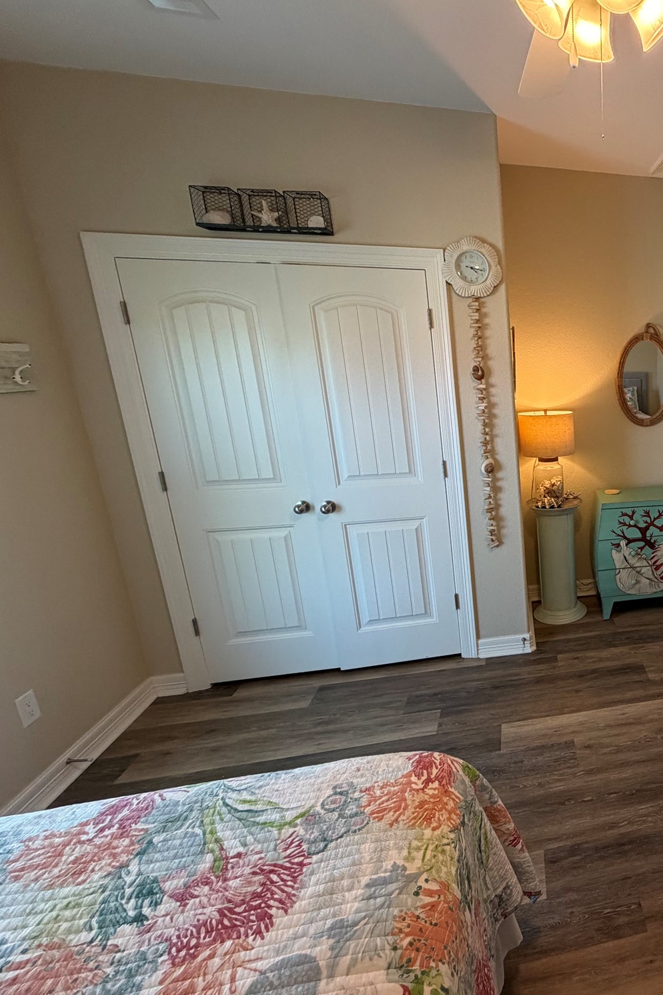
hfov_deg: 50.6
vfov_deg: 84.0
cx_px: 657
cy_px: 493
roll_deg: -0.1
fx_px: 552
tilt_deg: -15.1
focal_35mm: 20
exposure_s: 1/120
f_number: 2.2
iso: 320
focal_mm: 2.22
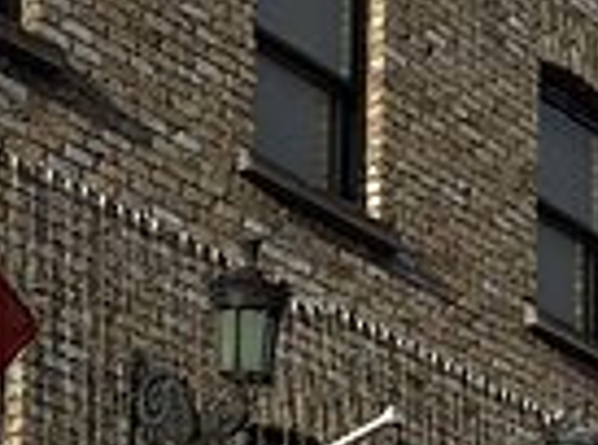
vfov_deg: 9.5
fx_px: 2533
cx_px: 825
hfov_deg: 12.9
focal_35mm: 147
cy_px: 840
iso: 800
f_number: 10
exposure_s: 1/400
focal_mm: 36
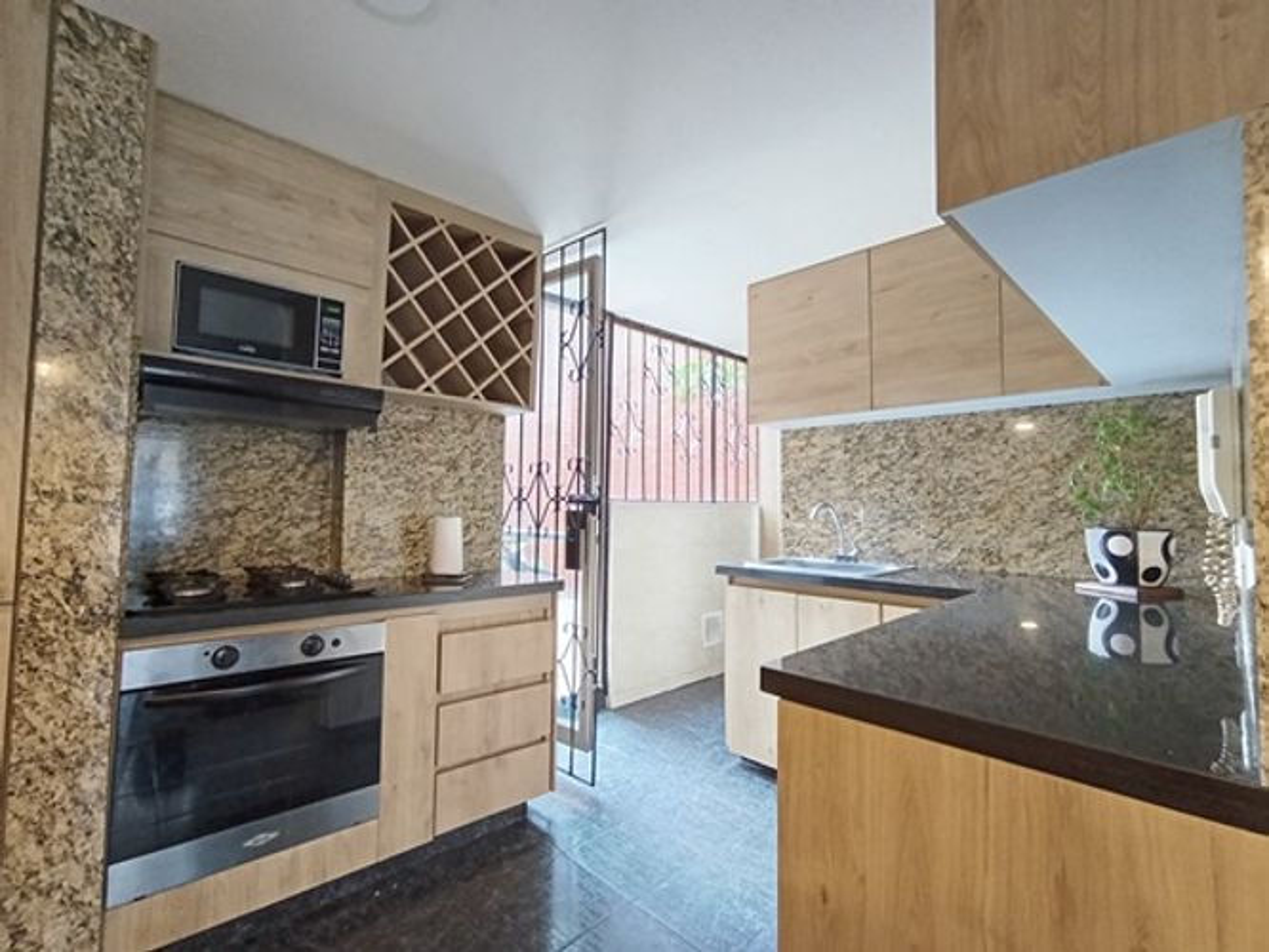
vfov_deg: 78.1
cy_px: 476
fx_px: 587
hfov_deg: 94.5
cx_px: 634
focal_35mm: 16
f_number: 2.2
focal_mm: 1.65
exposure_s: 1/20
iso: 1000
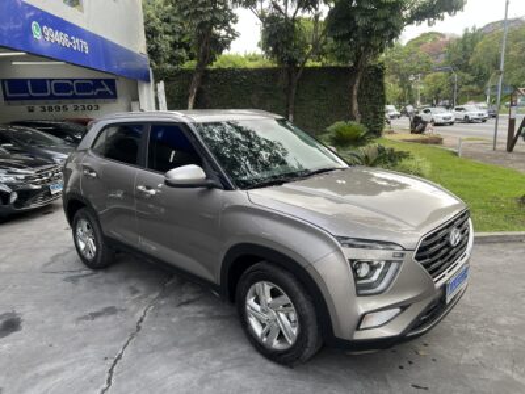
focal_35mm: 26
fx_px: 394
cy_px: 197
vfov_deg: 53.1
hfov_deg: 67.3
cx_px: 262
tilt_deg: -12.7
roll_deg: +3.7
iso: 40
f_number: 1.5
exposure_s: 1/171
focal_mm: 5.7
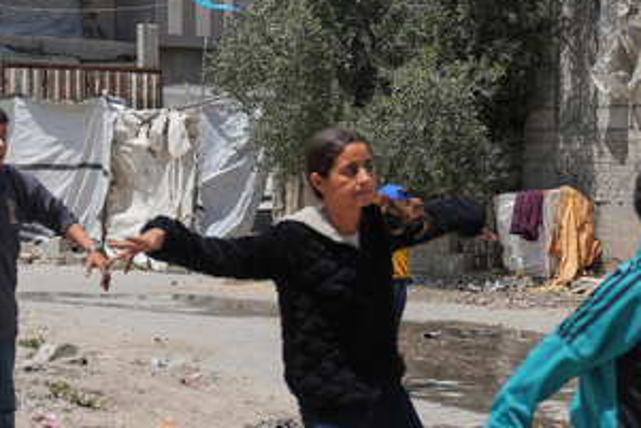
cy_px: 200
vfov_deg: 13.4
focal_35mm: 102
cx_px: 117
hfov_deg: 19.7
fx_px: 1823
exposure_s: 1/3200
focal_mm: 30.1
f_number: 2.8
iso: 100
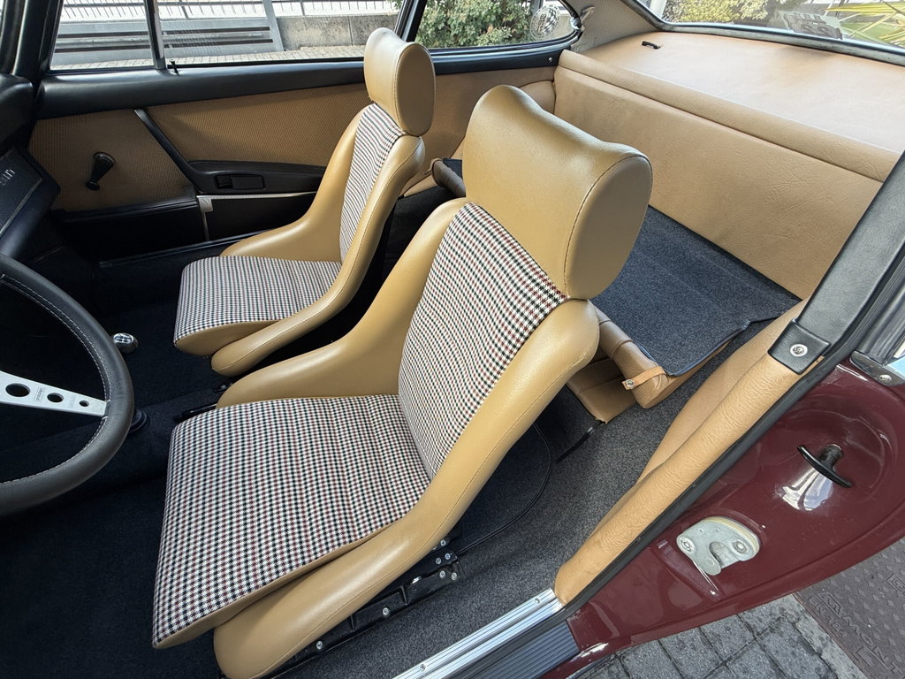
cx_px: 452
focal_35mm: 14
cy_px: 340
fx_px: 366
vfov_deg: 85.7
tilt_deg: -46.6
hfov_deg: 102.1
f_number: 2.2
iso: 100
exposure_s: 1/121
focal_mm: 2.22
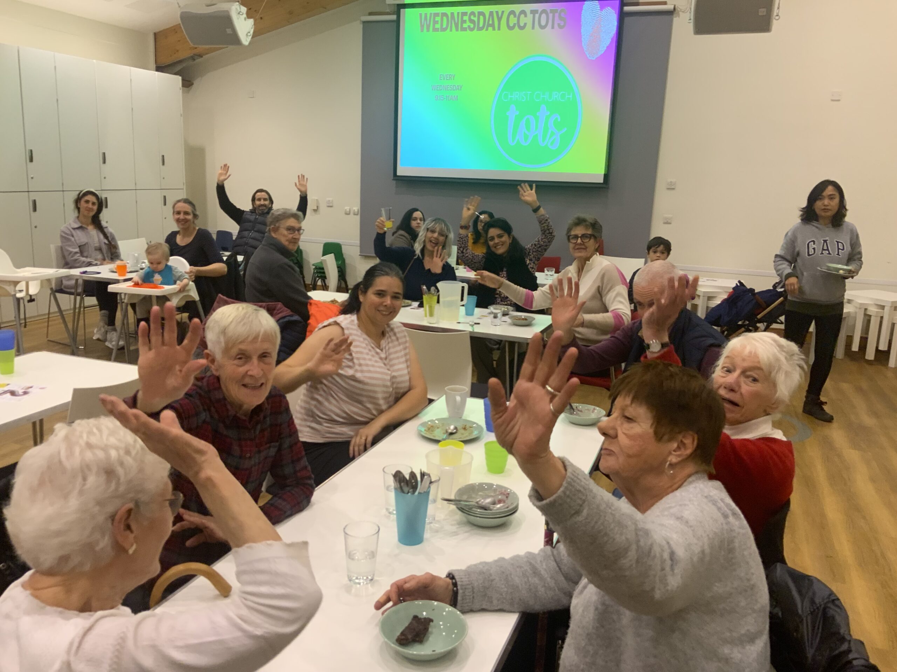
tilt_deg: -12.6
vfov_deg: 48.2
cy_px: 336
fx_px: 751
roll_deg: -2.5
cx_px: 448
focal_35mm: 29
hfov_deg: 61.7
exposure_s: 1/50
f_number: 1.8
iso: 100
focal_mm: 3
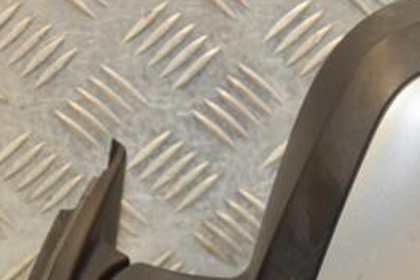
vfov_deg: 6.9
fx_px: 2310
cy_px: 274
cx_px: 320
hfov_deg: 10.4
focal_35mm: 198
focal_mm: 58
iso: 800
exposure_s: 1/200
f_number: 6.3
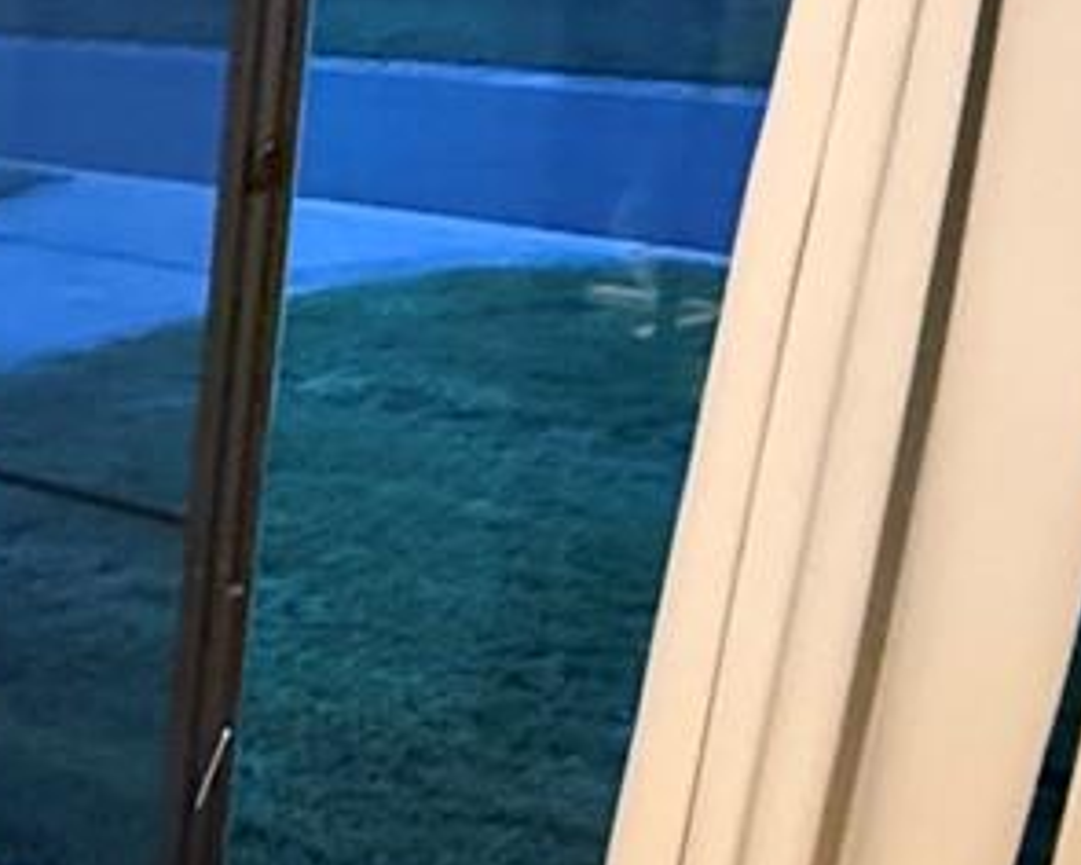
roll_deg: +1.8
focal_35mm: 74
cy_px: 696
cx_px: -520
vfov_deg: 20.5
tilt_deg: -20.8
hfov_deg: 21.7
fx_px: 2368
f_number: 2.2
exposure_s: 1/40
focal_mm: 2.22
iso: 1250
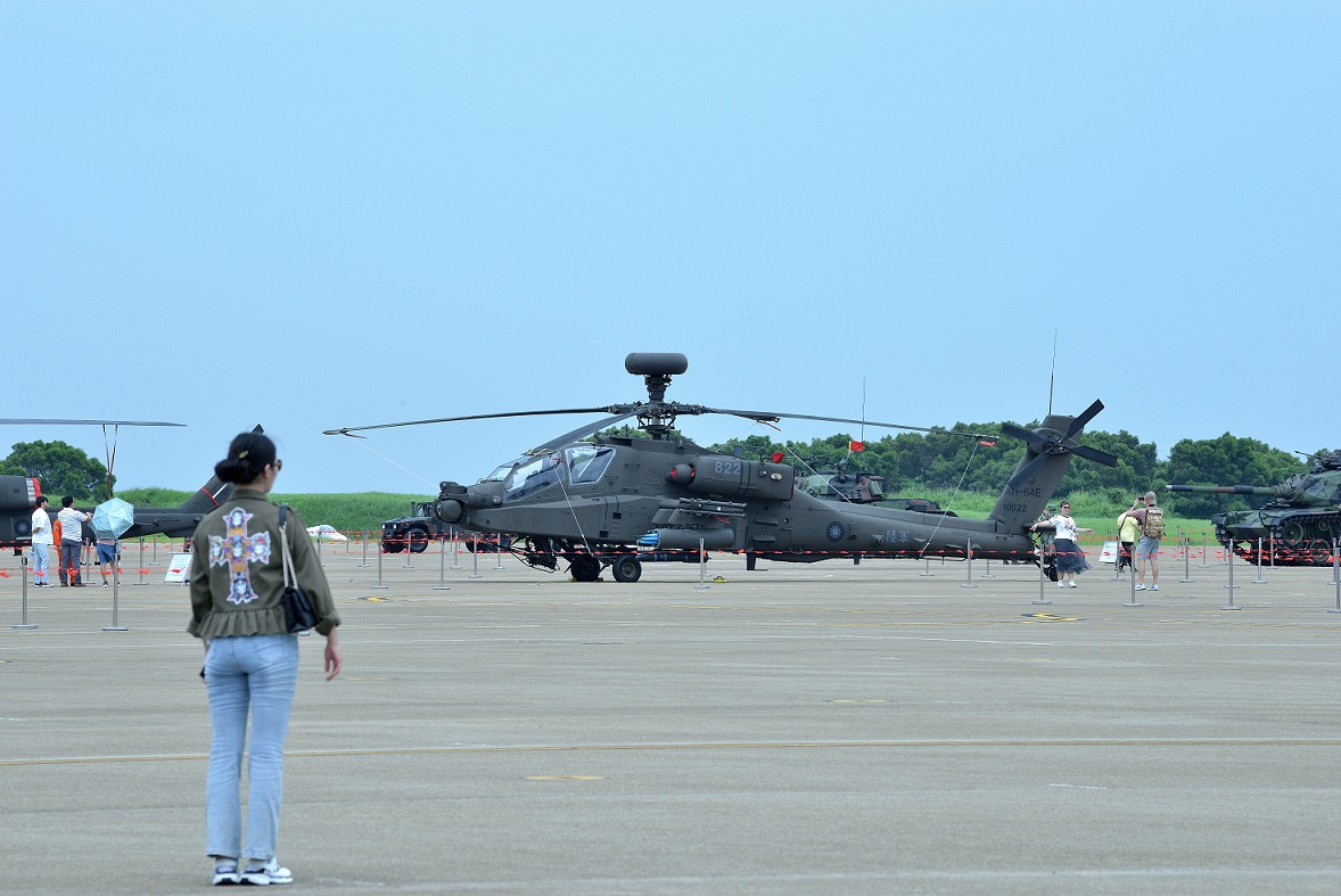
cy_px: 448
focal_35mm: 200
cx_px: 670
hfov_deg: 10.3
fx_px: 7454
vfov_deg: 6.9
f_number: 13
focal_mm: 200
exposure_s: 1/500
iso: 640
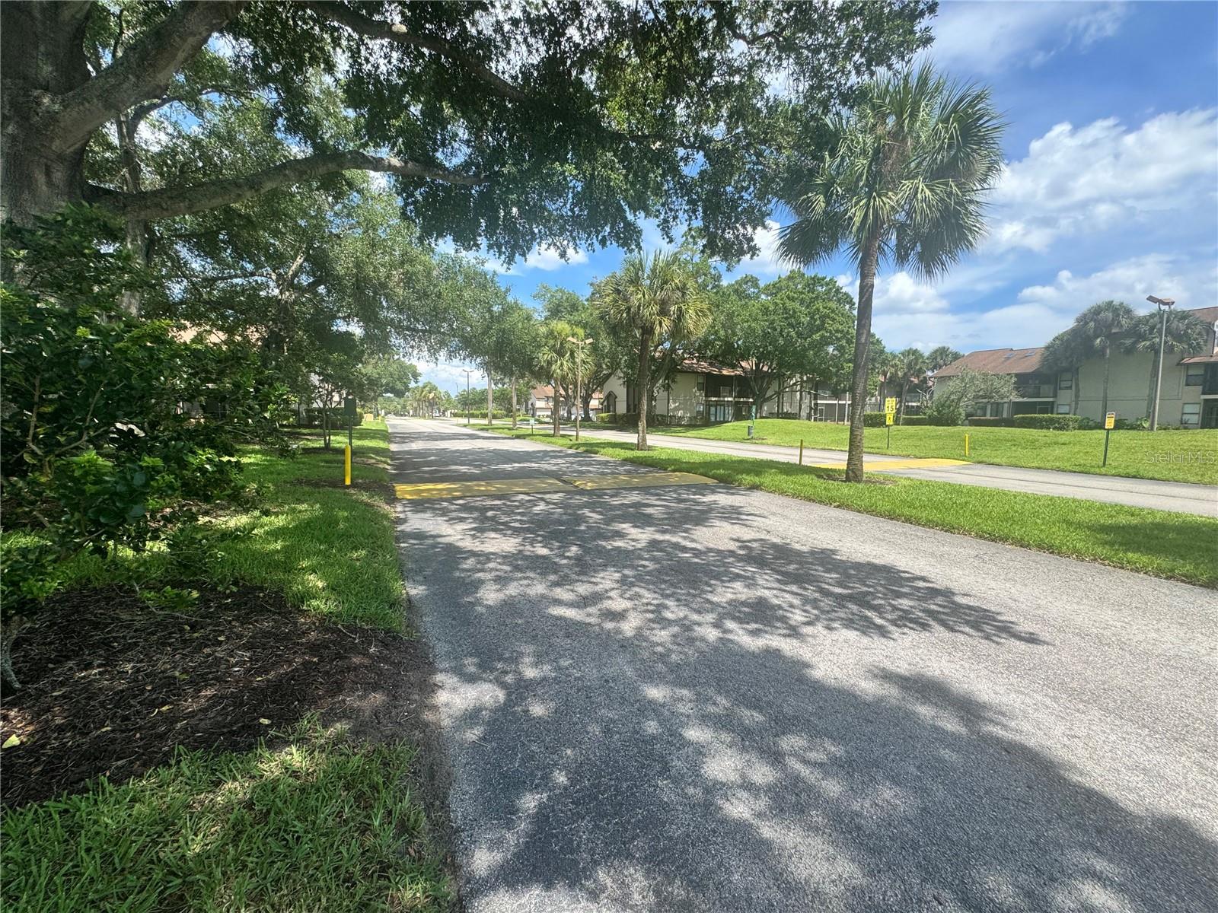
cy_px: 456
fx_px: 493
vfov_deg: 85.7
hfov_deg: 102.1
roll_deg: -0.2
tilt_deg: -6.4
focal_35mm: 14
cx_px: 609
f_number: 2.2
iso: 50
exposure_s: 1/1063
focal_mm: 2.22
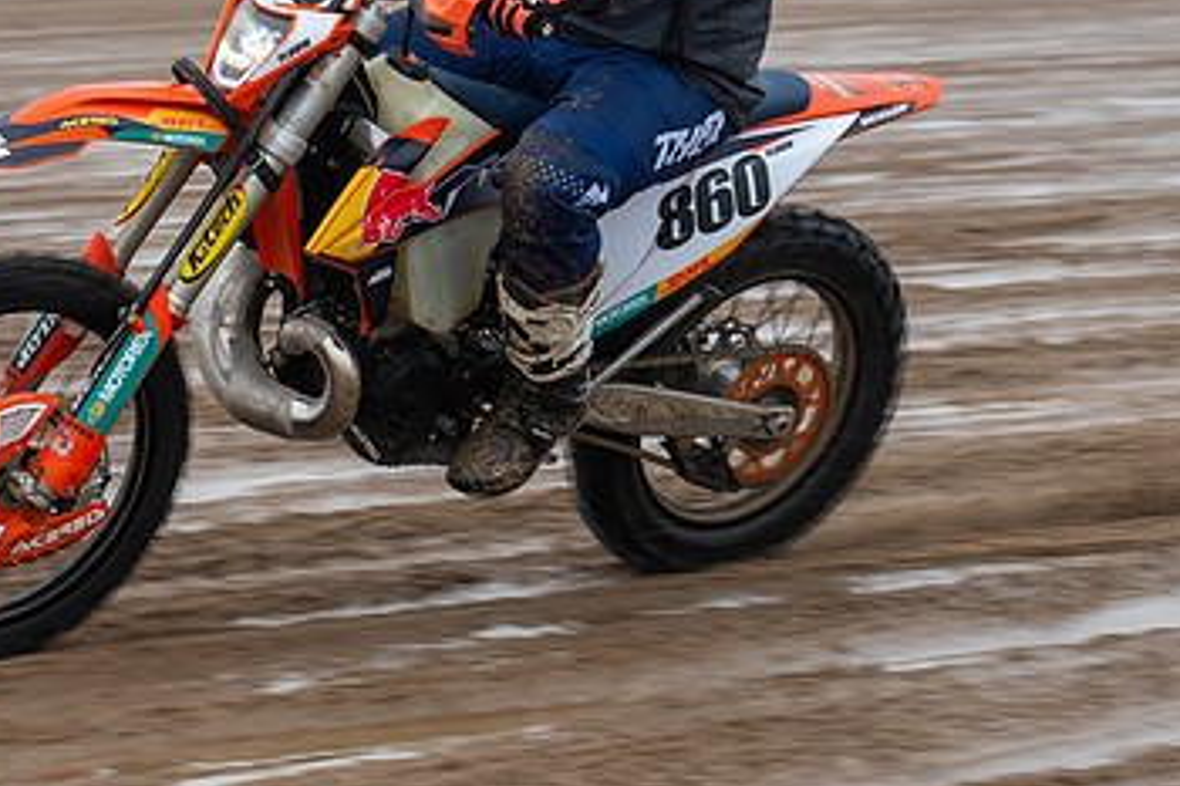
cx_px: 287
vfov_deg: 7.2
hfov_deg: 10.9
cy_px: 170
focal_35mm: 189
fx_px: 6192
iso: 200
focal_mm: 70
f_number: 4
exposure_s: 1/400
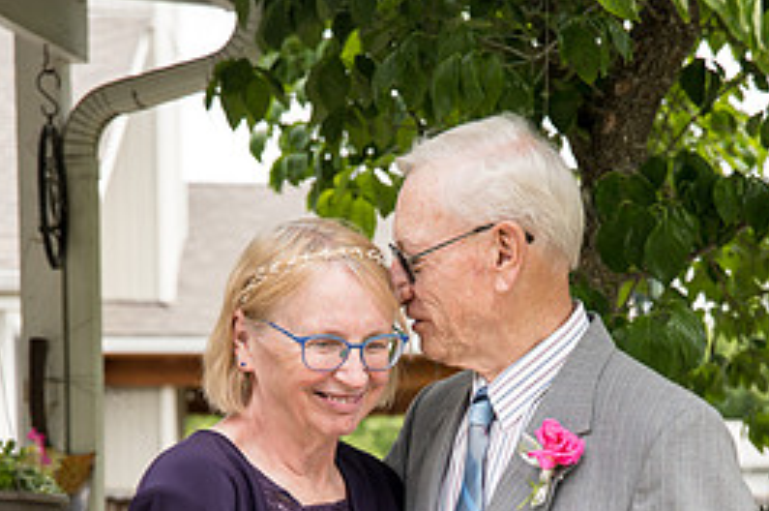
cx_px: 432
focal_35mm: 119
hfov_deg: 17.2
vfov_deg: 11.3
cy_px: 624
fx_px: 2539
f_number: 5
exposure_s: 1/500
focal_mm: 70
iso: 400
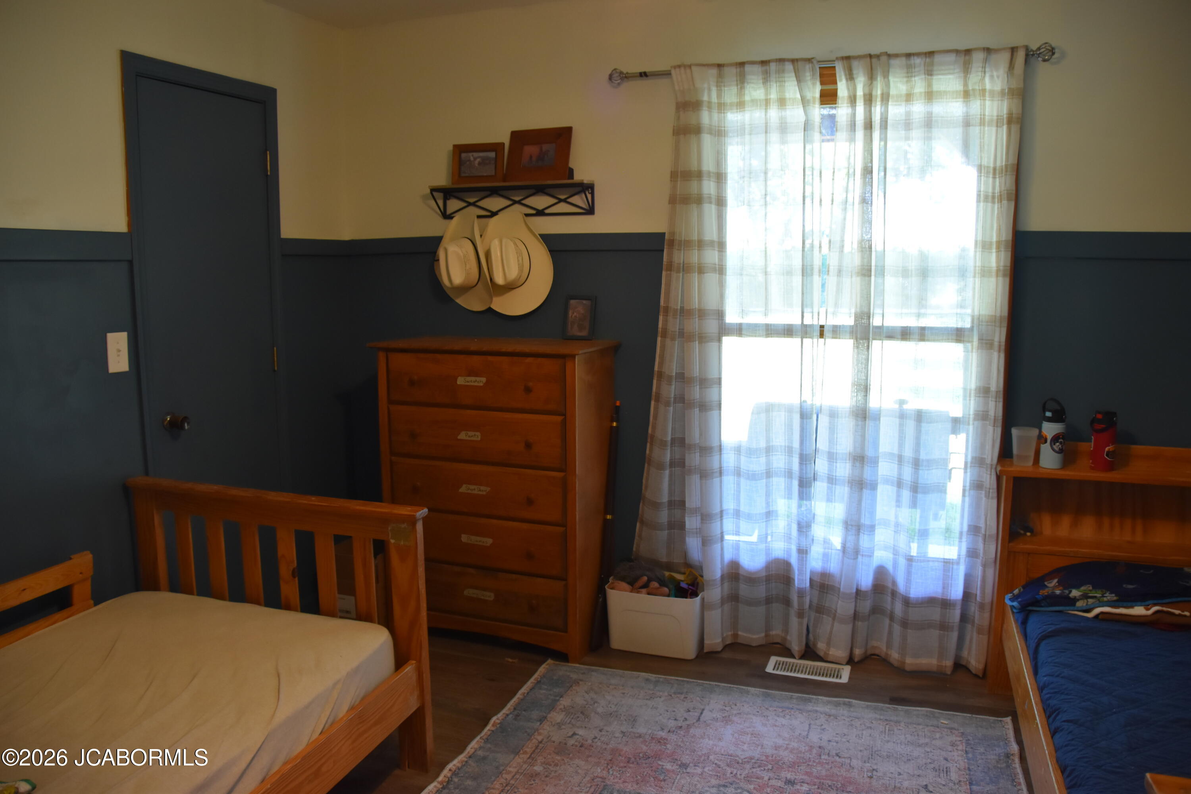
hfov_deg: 67.4
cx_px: 596
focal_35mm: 27
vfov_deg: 47.9
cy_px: 397
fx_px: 893
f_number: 4
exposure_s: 1/60
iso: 800
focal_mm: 18
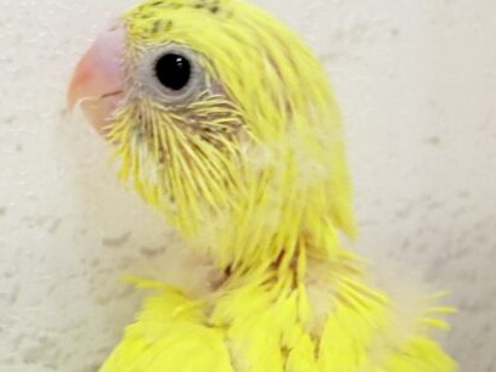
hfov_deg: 12.8
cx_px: 66
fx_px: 2192
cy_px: 428
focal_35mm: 153
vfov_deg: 9.6
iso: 80
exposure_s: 1/100
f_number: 1.6
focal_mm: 5.96
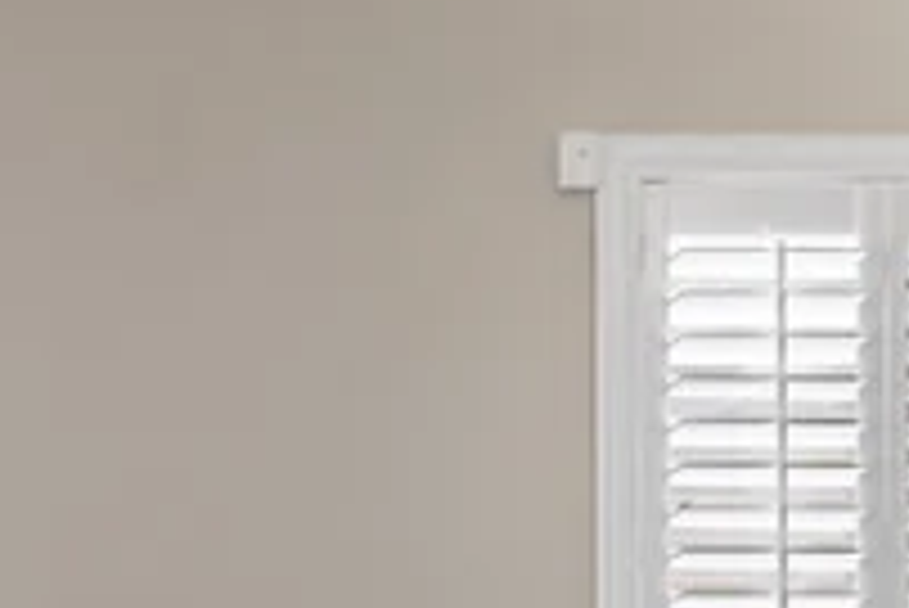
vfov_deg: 14.9
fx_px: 2173
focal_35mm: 86
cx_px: -1102
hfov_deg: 15.9
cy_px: 887
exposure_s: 1/320
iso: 400
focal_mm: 17
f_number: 8
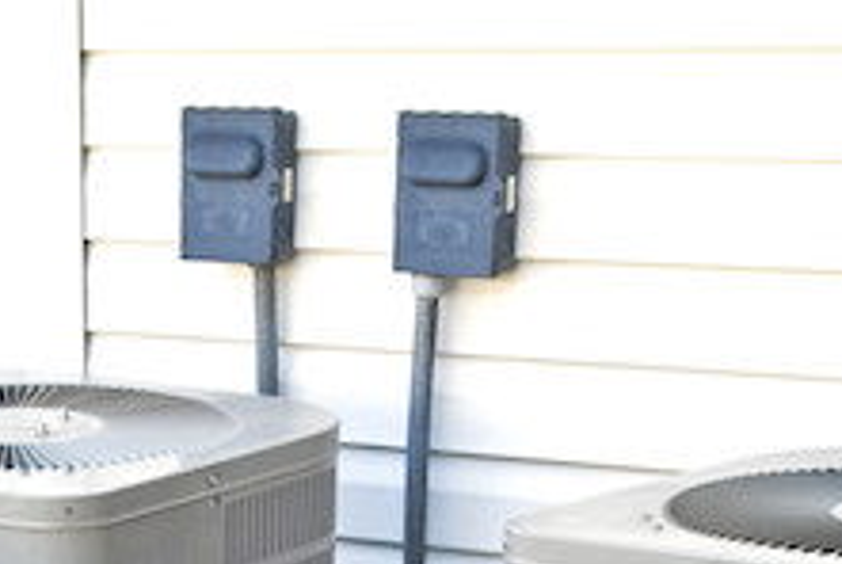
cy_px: 918
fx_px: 2923
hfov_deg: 16.1
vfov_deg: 10.5
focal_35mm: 125
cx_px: -11
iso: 100
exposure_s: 1/13
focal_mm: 23
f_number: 10
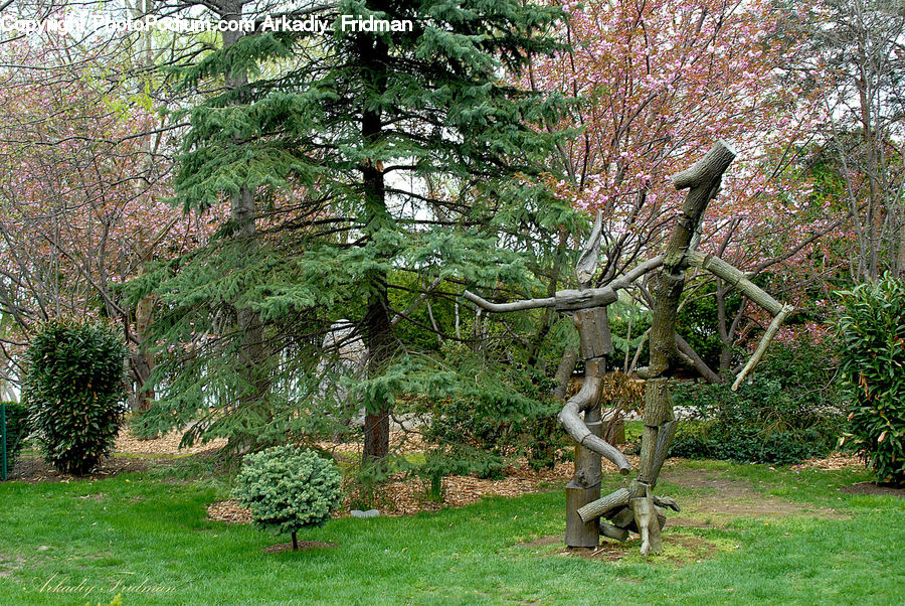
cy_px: 303
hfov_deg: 38.8
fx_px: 1283
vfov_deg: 26.5
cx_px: 452
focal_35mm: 51
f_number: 8
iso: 160
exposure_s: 1/40
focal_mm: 34
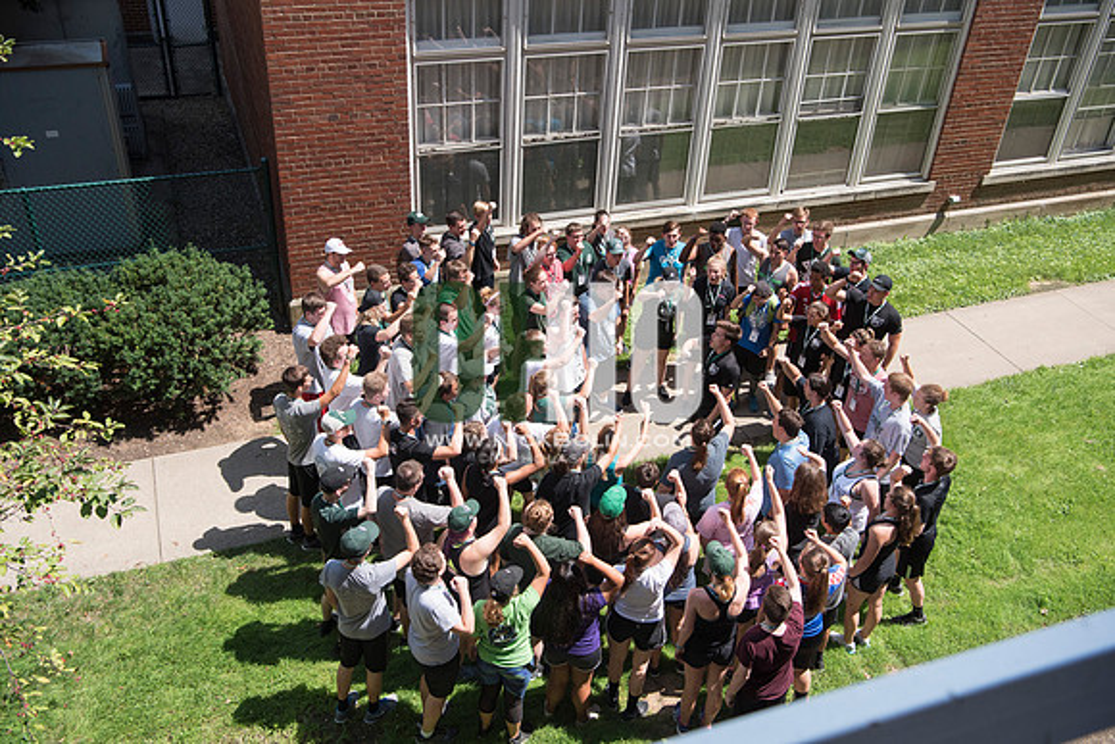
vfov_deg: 38.9
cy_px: 372
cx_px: 558
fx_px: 1053
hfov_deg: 55.8
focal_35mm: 34
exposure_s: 1/2500
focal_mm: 34
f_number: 5
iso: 640
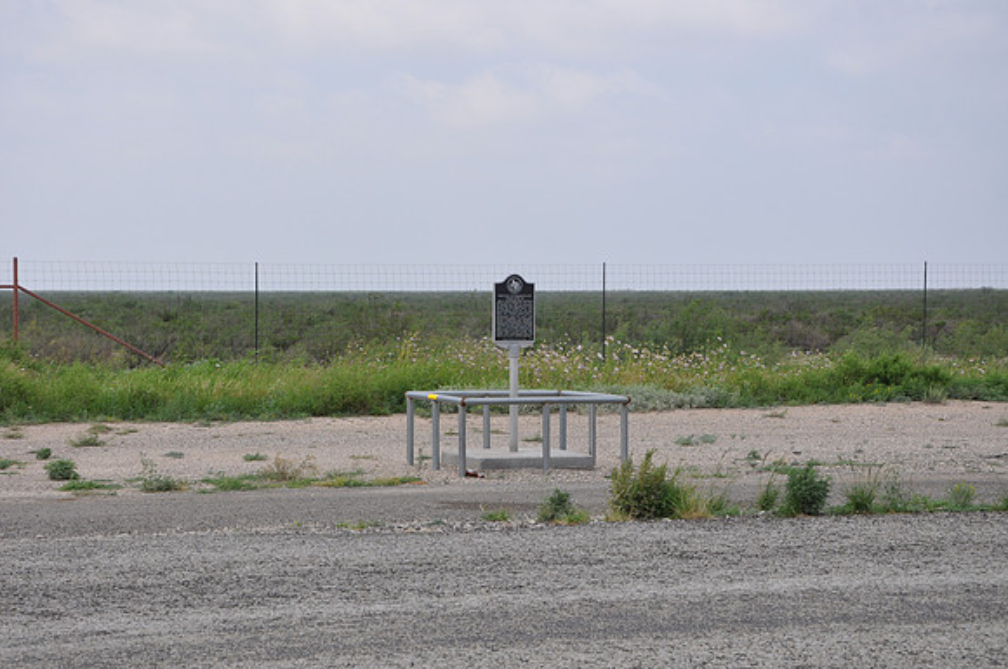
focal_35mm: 87
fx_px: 2433
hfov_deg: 23.4
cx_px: 504
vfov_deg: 15.7
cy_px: 334
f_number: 9
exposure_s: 1/320
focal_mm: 58
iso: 200
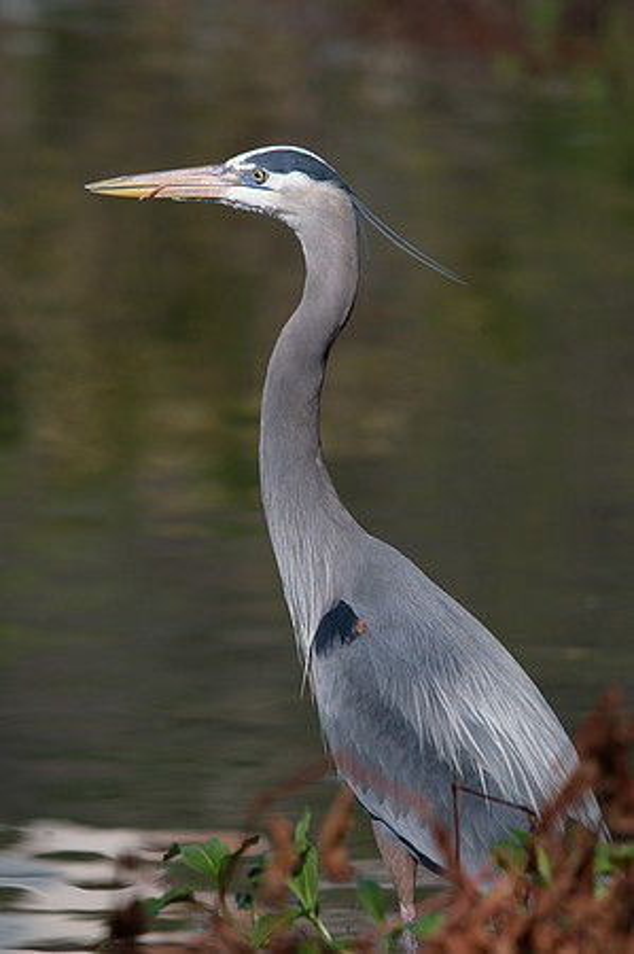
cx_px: 317
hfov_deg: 2.4
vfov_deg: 3.6
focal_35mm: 570
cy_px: 477
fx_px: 15091
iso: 400
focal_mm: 380
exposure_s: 1/1000
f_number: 8
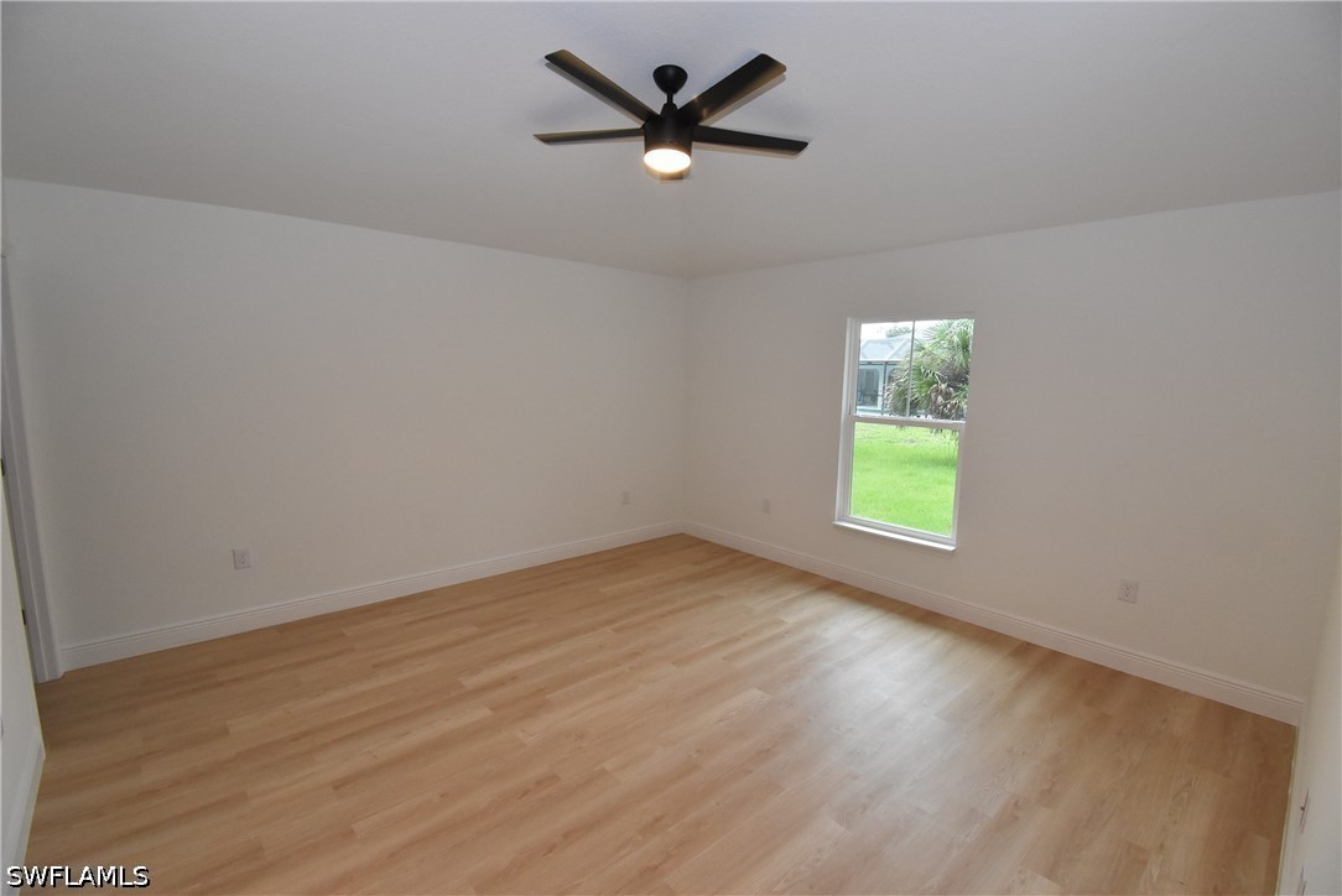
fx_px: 559
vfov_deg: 77.4
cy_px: 448
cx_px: 671
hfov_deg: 100.4
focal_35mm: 15
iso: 1600
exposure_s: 1/100
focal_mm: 10
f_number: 8
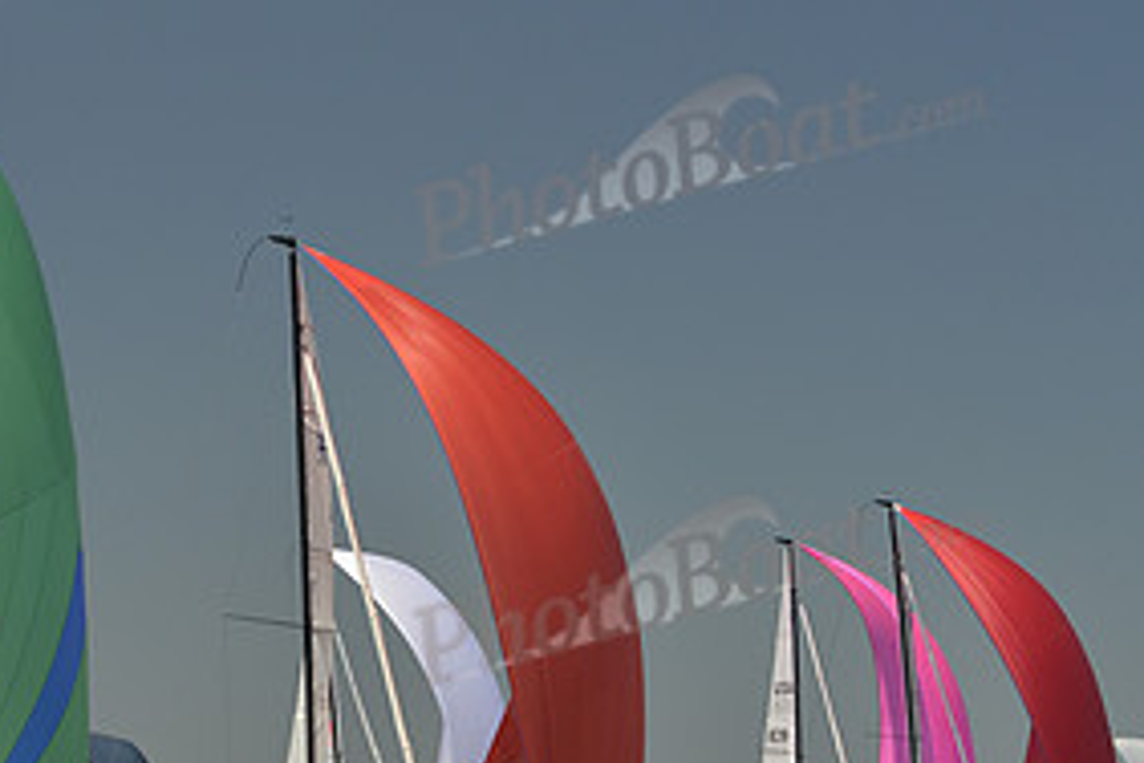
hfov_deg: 14.2
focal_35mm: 144
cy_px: 428
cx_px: 207
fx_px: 4576
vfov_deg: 9.5
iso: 280
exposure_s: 1/1000
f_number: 6.3
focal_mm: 70
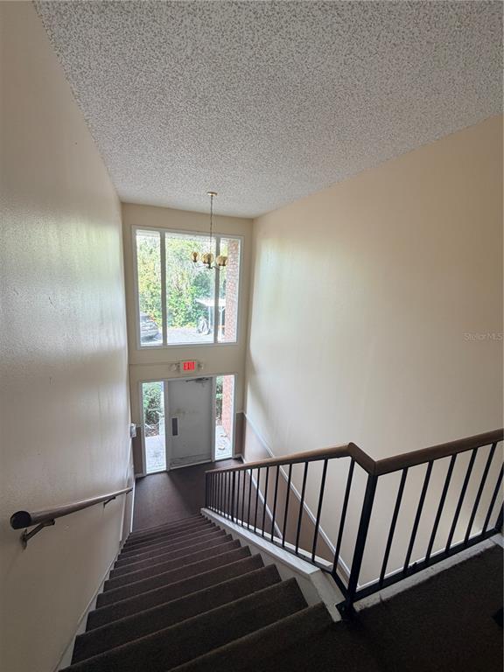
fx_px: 272
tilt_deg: -13.1
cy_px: 336
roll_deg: -3.4
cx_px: 252
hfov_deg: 85.7
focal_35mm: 14
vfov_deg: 102.1
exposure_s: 1/121
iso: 125
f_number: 2.2
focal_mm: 2.22
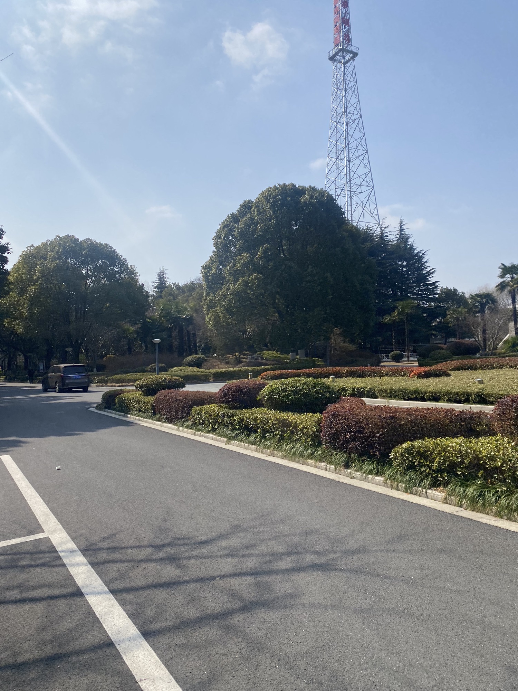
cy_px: 346
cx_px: 259
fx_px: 519
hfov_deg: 53.1
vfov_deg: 67.3
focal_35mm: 26
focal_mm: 4.25
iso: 32
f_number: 1.8
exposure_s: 1/4608
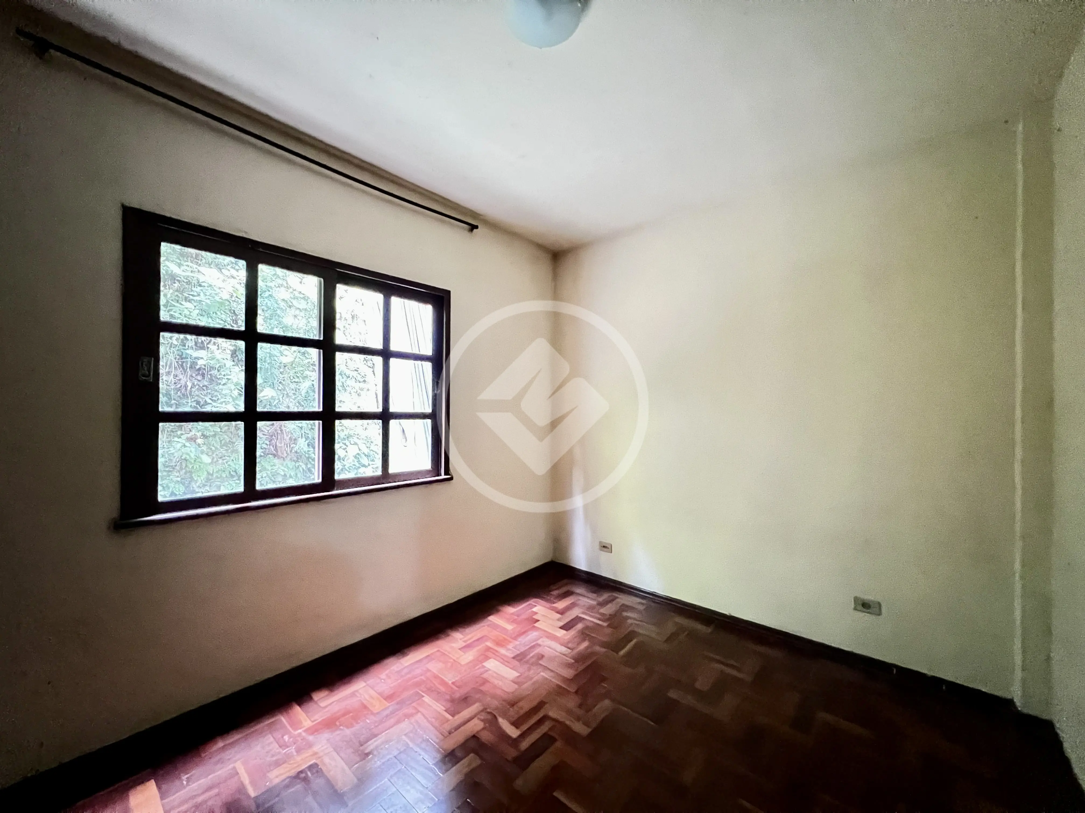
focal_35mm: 13
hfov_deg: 106.2
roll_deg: -0.2
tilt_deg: +0.2
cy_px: 406
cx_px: 542
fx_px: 407
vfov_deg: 89.9
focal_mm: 1.57
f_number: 1.8
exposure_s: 1/29
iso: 2000
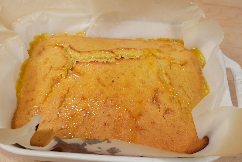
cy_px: 81
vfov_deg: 31.2
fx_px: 289
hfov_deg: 45.4
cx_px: 121
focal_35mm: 43
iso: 320
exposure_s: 1/125
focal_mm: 29
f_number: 4.5
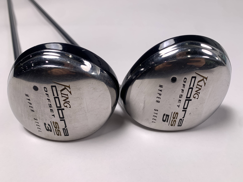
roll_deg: +3.0
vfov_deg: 53.1
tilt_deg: -38.3
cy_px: 91
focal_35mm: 26
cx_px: 122
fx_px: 183
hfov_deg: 67.3
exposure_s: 1/259
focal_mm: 4.25
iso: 25
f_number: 1.8
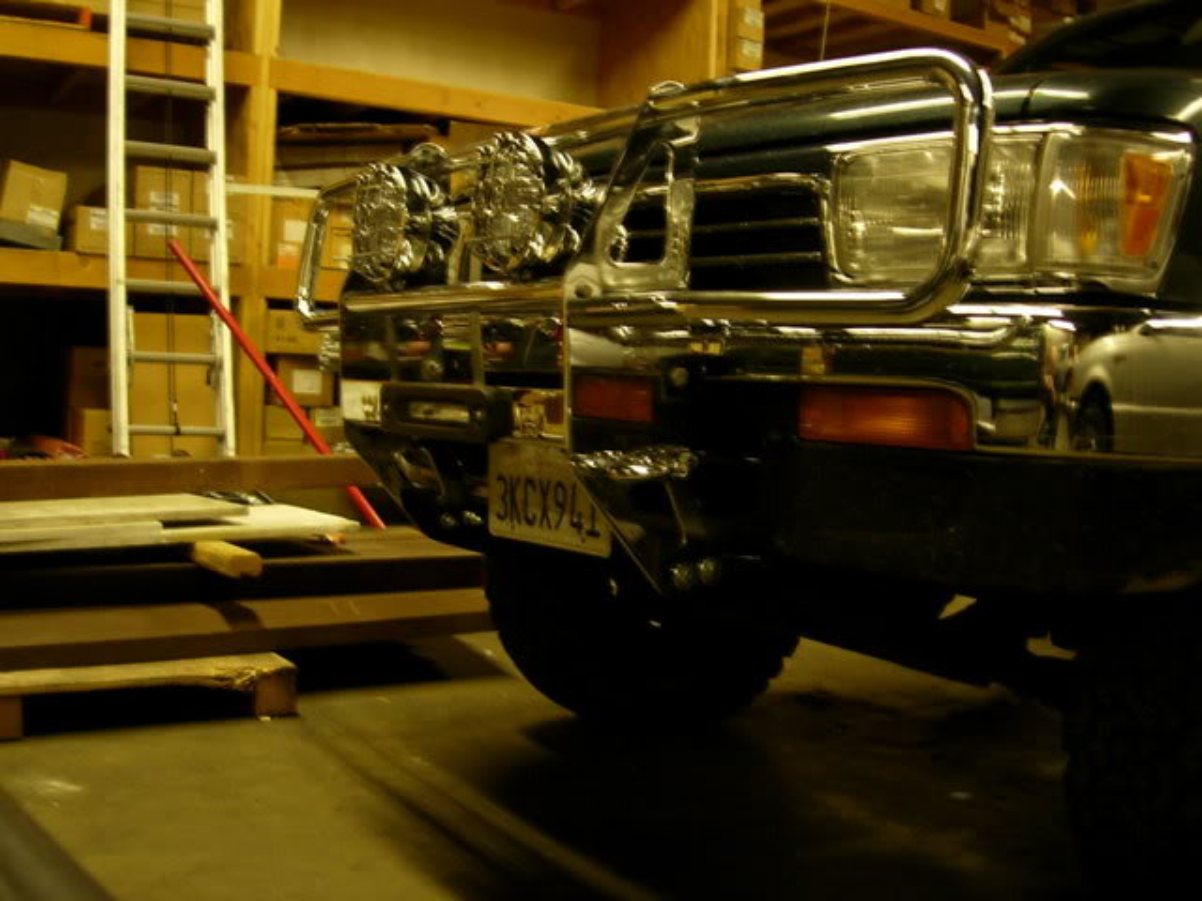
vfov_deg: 37.7
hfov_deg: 49.0
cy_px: 450
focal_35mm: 38
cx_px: 601
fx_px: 1320
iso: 178
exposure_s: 1/4
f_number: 2.8
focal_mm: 7.8
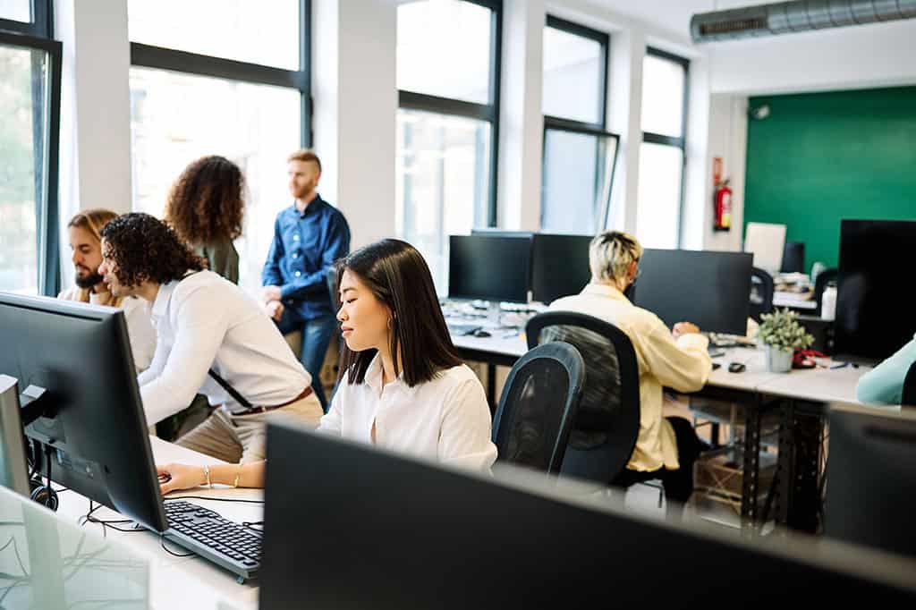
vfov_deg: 37.8
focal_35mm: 35
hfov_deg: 54.4
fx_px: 890
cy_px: 305
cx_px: 458
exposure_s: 1/200
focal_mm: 35
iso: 500
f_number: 2
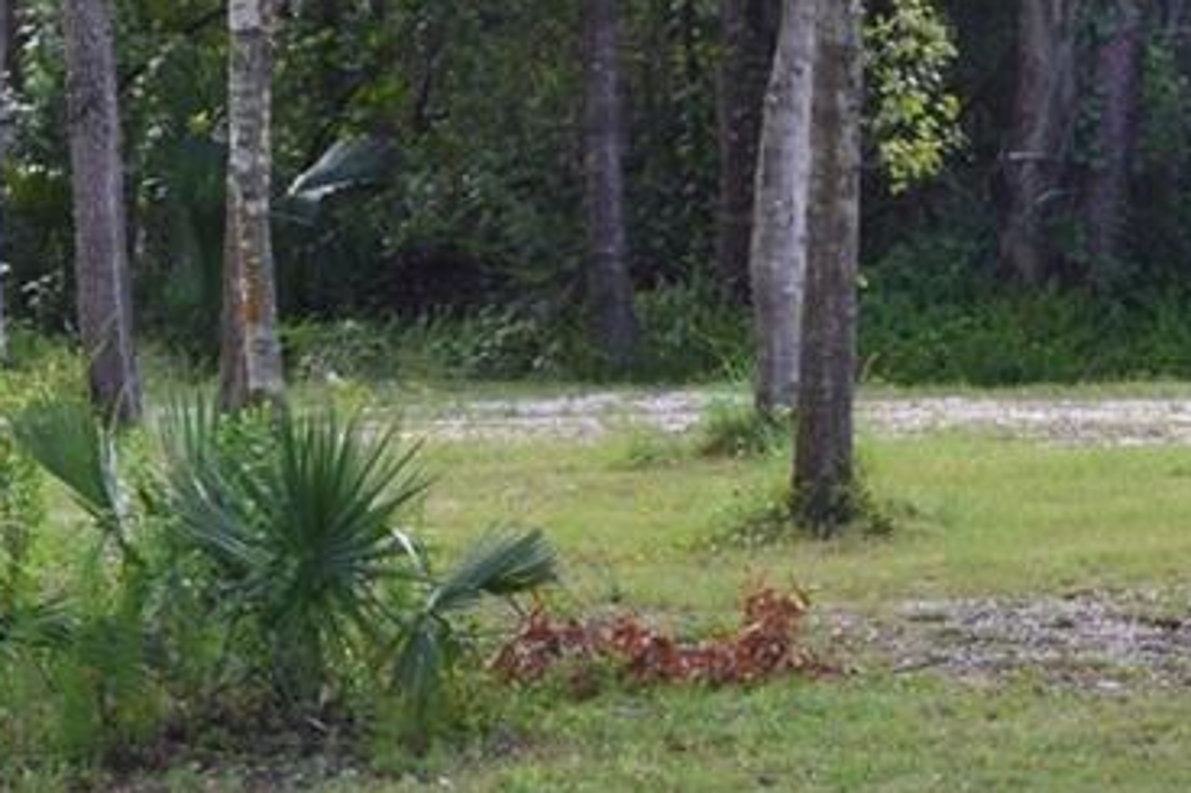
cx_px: 479
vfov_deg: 3.8
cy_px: -301
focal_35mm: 359
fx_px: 11877
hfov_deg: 5.7
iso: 400
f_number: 9
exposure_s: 1/160
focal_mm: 55
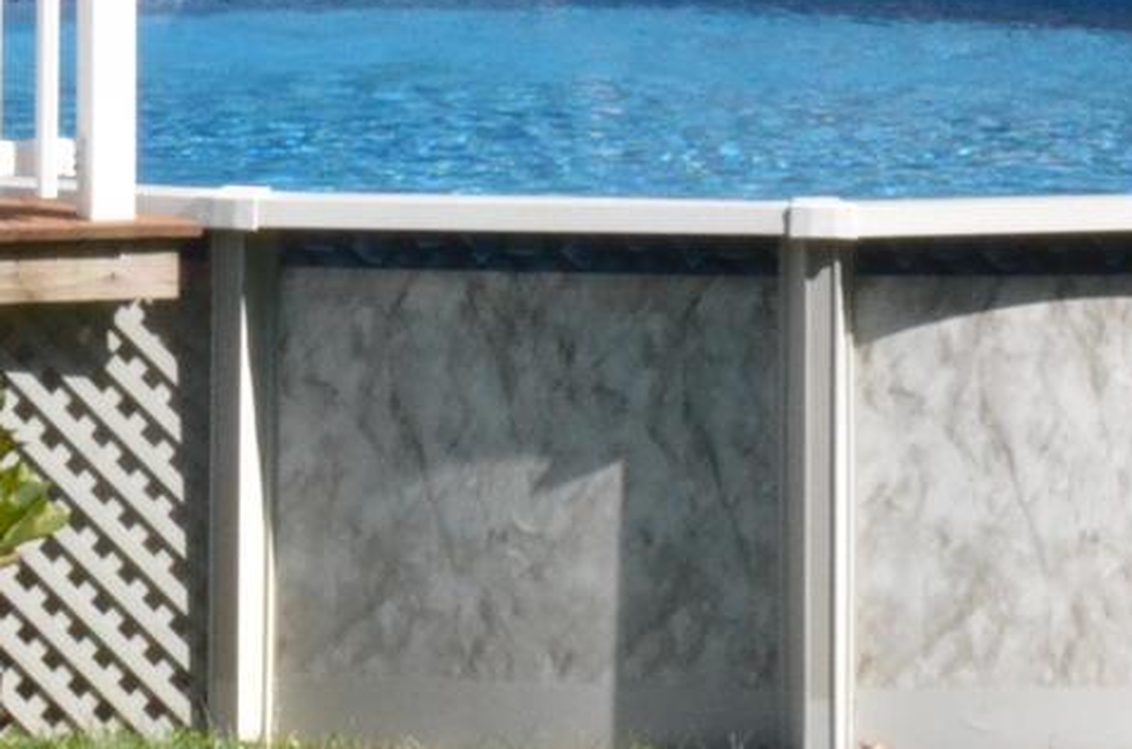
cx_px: -172
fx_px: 6899
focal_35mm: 220
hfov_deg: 9.3
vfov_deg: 6.1
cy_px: -382
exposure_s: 1/250
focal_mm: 34
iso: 2000
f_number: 29
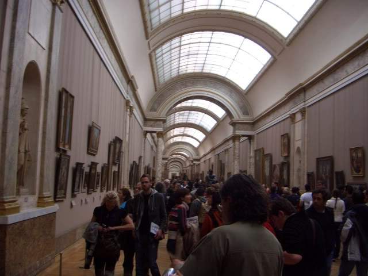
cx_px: 184
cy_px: 138
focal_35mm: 39
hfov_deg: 47.9
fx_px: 415
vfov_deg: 36.8
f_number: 2.8
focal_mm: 8
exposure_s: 1/60
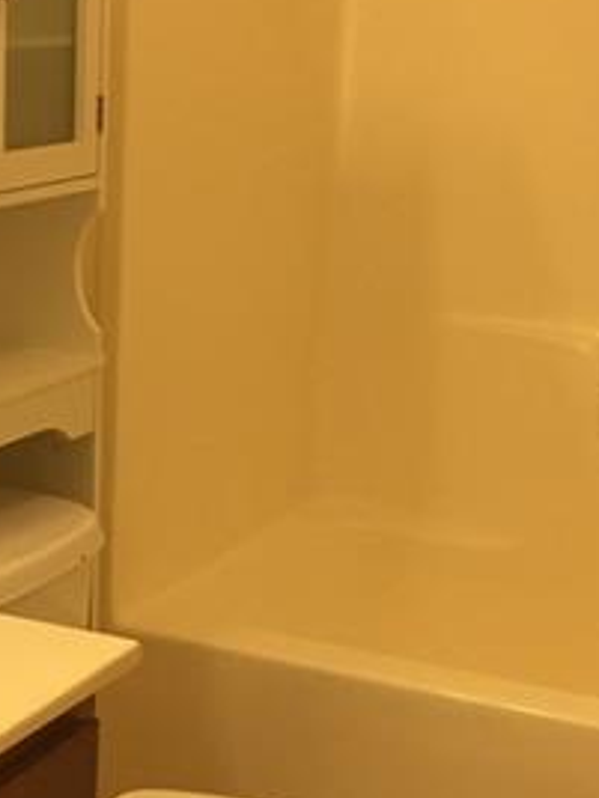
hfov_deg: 17.8
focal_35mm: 83
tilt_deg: -12.5
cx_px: 238
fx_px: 1915
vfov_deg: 23.6
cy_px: 432
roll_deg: -2.0
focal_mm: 4.15
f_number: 2.2
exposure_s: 1/30
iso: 40
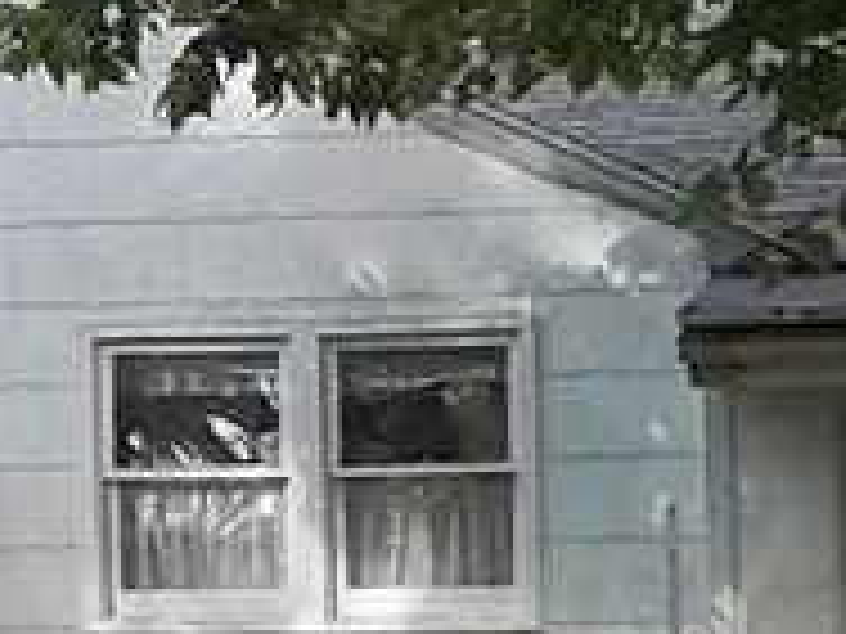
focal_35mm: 147
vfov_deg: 9.9
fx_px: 3593
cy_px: 764
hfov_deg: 13.4
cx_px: 675
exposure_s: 1/200
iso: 80
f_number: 3.5
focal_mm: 4.9
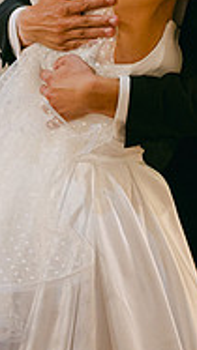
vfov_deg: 22.2
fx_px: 874
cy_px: 36
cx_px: 102
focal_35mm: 94
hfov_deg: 12.9
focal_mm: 28
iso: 1000
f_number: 2.8
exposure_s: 1/125
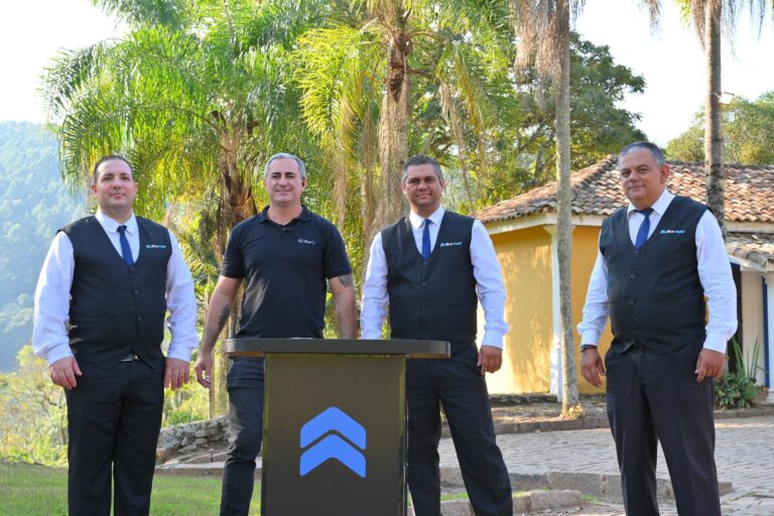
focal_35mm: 48
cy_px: 258
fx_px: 1032
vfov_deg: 28.1
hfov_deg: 41.1
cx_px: 387
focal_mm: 48
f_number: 8
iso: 100
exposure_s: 1/40
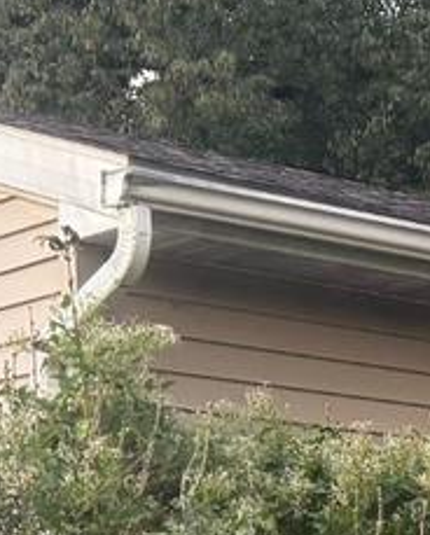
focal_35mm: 147
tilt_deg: -0.3
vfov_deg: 12.5
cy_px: 764
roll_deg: +2.0
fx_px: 2332
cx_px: 958
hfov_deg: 9.6
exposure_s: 1/60
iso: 250
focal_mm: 6.76
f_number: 1.78
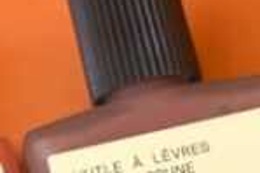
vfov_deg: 2.9
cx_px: 405
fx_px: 3412
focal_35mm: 473
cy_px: 52
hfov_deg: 4.3
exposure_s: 1/160
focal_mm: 46
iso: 200
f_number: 6.3
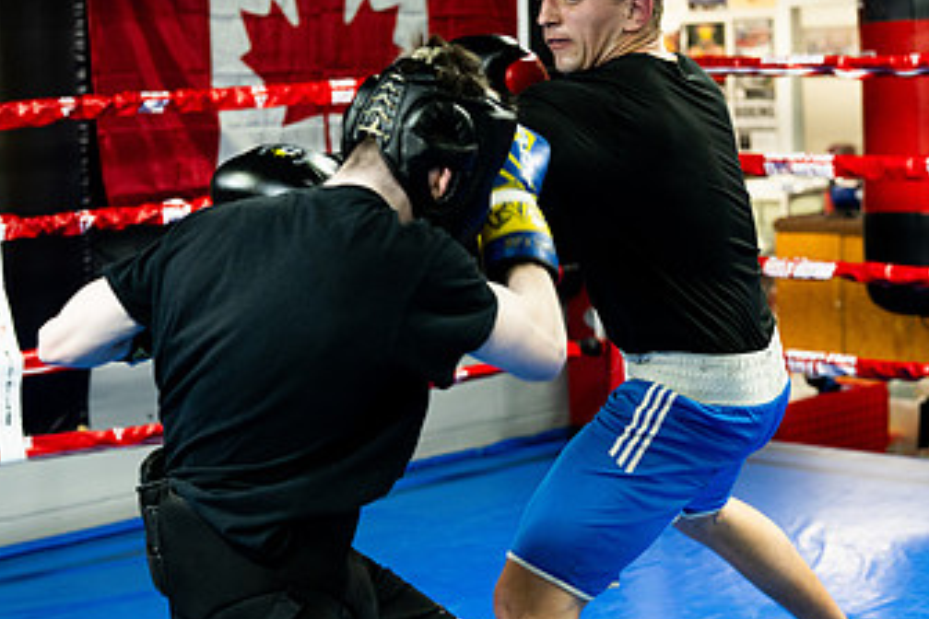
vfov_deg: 15.0
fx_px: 2348
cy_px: 286
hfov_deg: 22.4
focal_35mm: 91
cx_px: 448
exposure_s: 1/400
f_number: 2.5
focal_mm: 50
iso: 2000
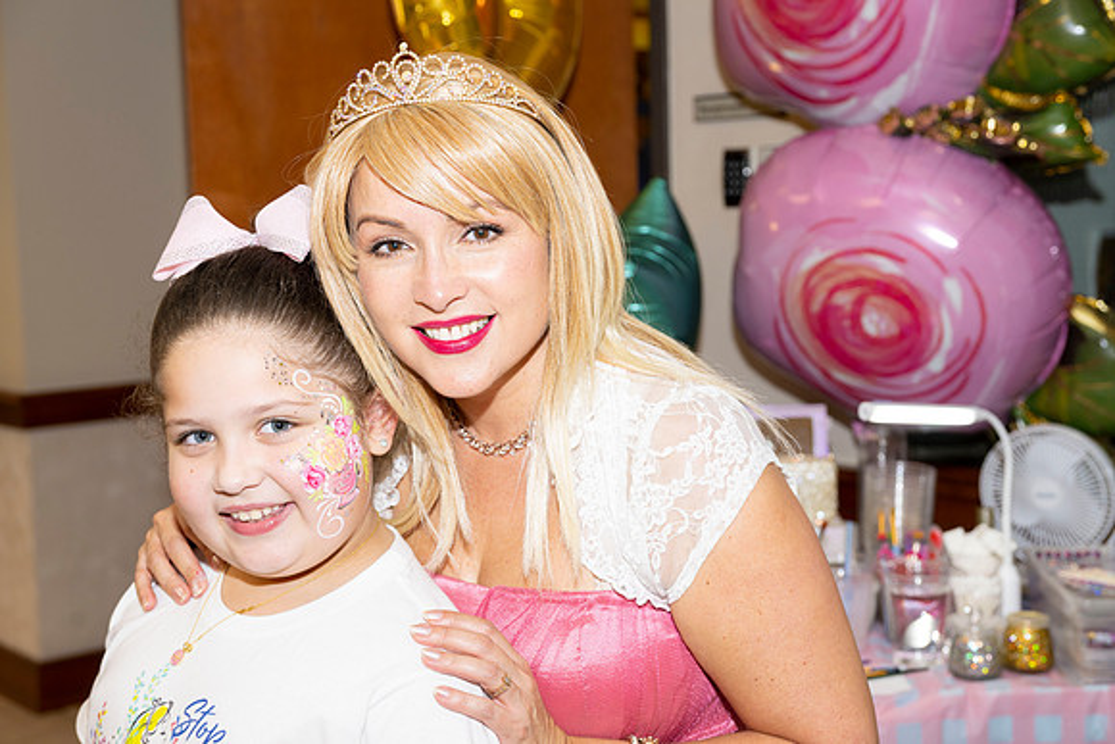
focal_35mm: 52
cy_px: 372
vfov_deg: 26.0
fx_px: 1611
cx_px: 558
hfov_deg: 38.2
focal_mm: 52
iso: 400
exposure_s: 1/100
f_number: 5
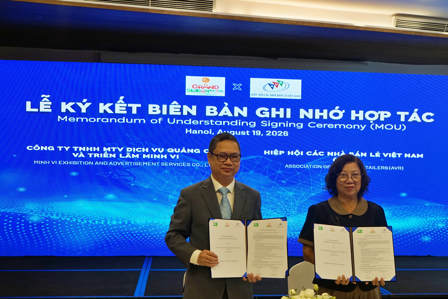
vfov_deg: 28.0
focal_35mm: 48
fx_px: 597
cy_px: 183
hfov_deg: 41.0
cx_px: 252
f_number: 4
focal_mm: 39
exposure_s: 1/160
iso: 800
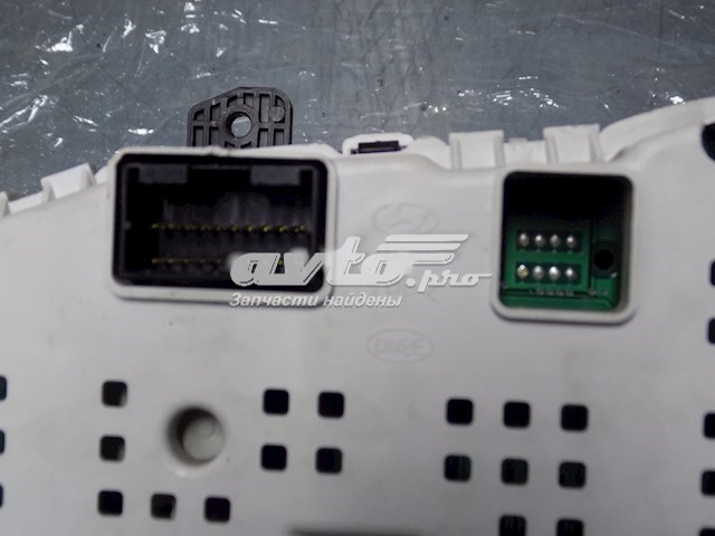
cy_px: 268
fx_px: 847
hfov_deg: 45.8
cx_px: 358
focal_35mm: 41
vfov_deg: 35.1
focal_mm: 7.3
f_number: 3.6
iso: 200
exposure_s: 1/30
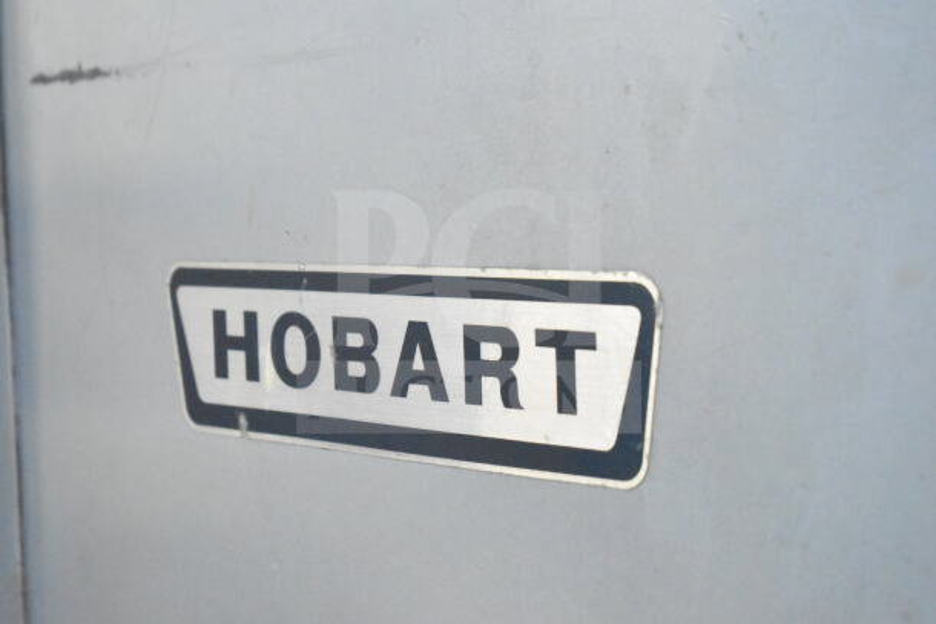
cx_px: 468
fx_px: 2145
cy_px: 312
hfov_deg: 24.6
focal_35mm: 82
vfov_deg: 16.6
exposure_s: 1/100
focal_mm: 55
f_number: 5.6
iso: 18000
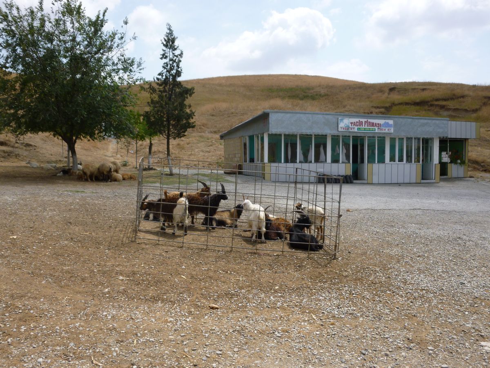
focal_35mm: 31
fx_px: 439
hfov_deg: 58.4
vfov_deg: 45.4
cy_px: 184
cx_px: 245
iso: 100
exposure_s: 1/1000
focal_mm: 5.6
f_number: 3.4
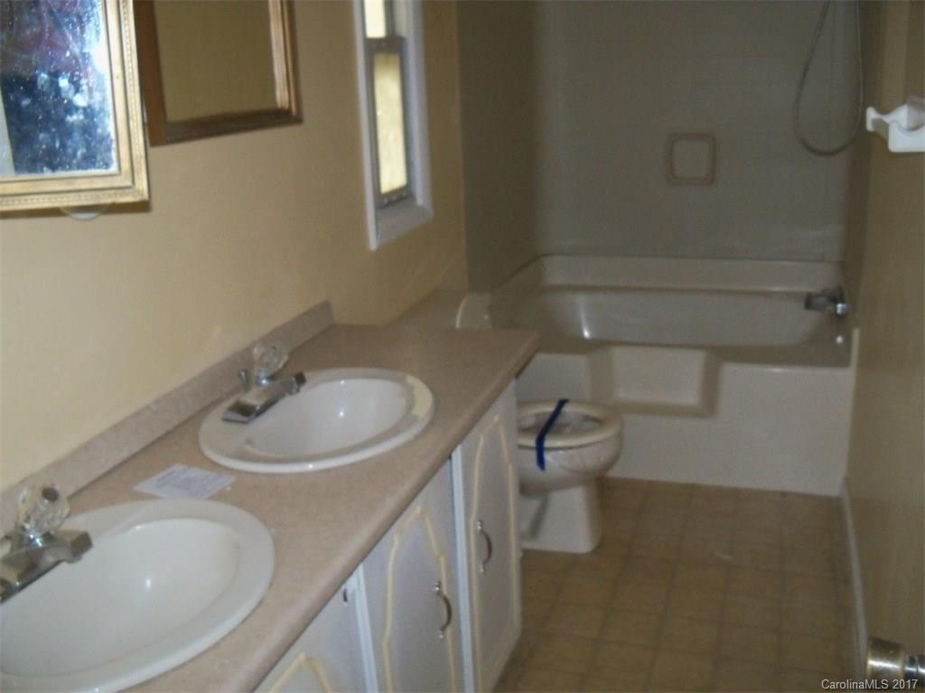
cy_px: 346
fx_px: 935
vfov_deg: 40.7
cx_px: 462
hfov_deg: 52.6
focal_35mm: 35
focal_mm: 6.2
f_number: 3.5
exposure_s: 1/30
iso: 200
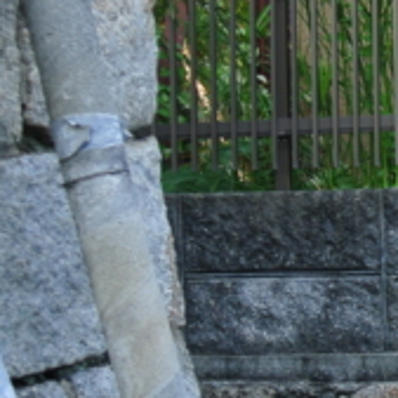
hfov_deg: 11.1
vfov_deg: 12.0
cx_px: 754
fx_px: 1886
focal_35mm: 145
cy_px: 356
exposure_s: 1/125
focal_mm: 13.6
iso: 100
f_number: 4
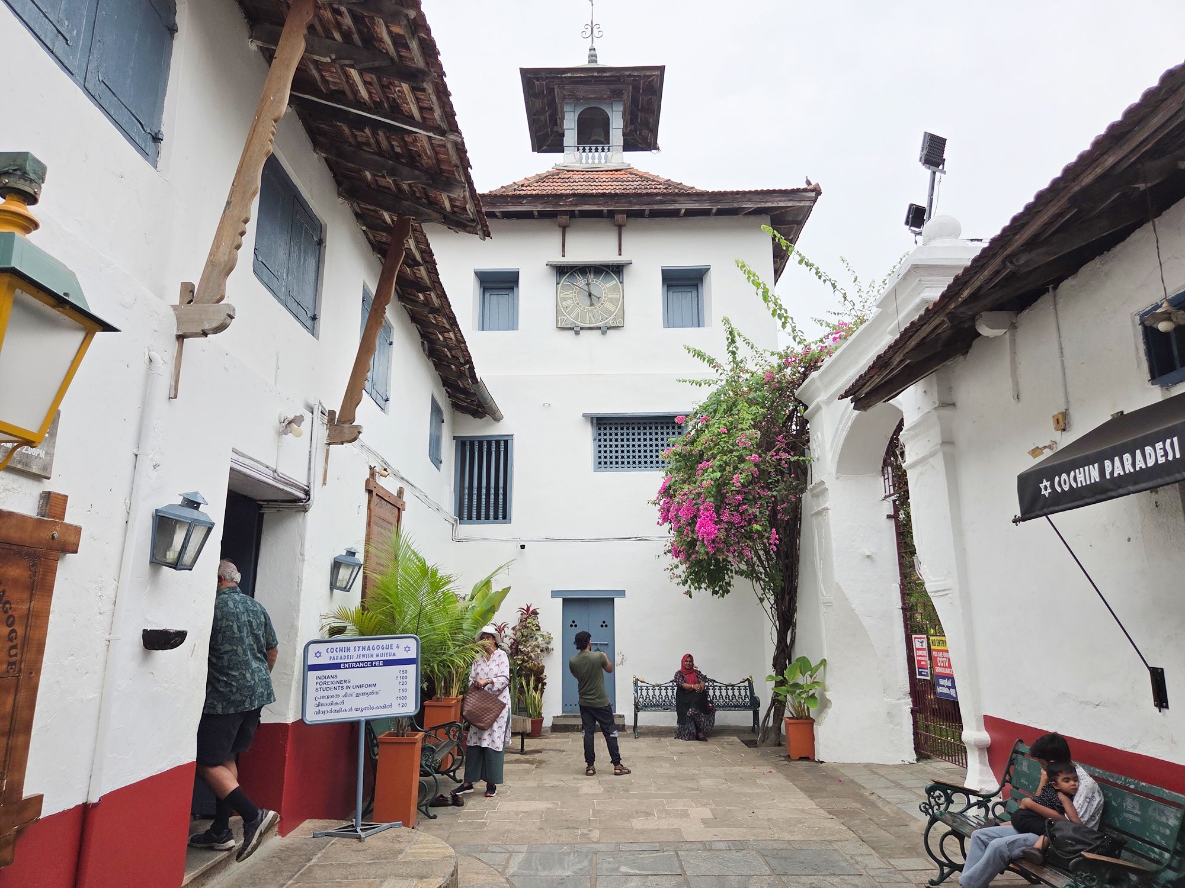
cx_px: 592
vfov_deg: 58.9
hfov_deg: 73.9
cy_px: 444
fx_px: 787
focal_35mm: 23
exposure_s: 1/3512
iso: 80
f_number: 1.8
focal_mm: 5.4
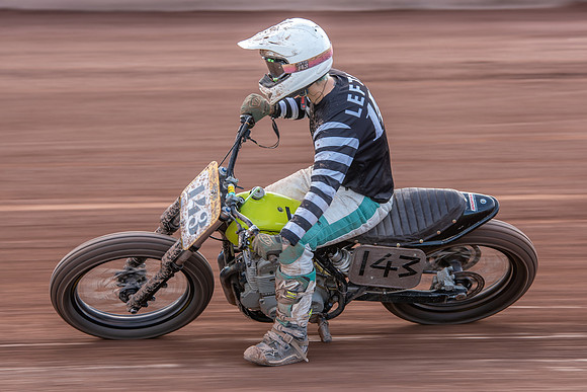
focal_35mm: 185
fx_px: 3011
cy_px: 181
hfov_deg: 11.1
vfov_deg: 7.4
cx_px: 314
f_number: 5
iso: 160
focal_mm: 140
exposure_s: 1/125
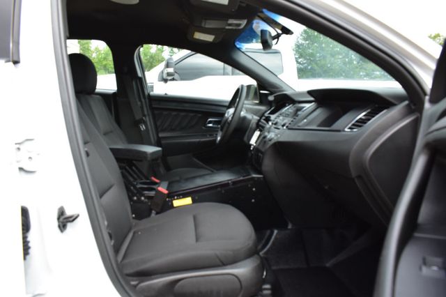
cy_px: 148
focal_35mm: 27
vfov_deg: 47.9
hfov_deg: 67.4
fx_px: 334
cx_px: 223
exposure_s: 1/160
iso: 400
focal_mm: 18
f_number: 9
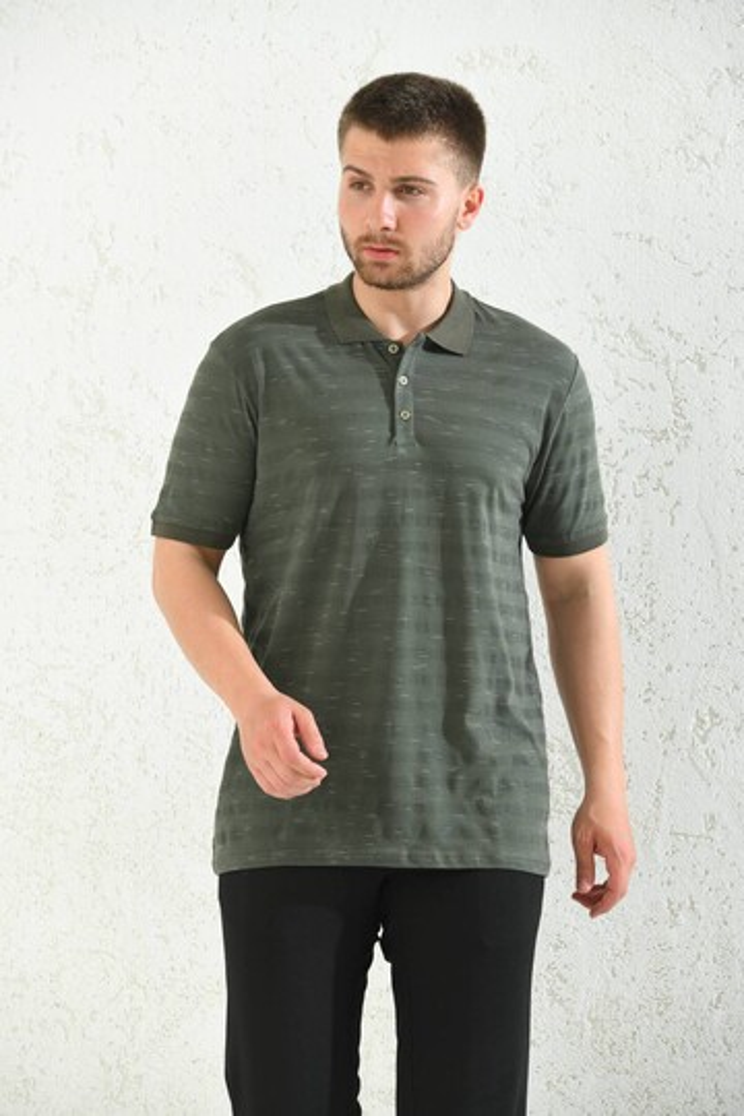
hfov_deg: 8.6
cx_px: 372
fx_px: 4960
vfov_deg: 12.8
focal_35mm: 160
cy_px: 558
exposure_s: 1/160
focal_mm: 160
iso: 125
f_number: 7.1
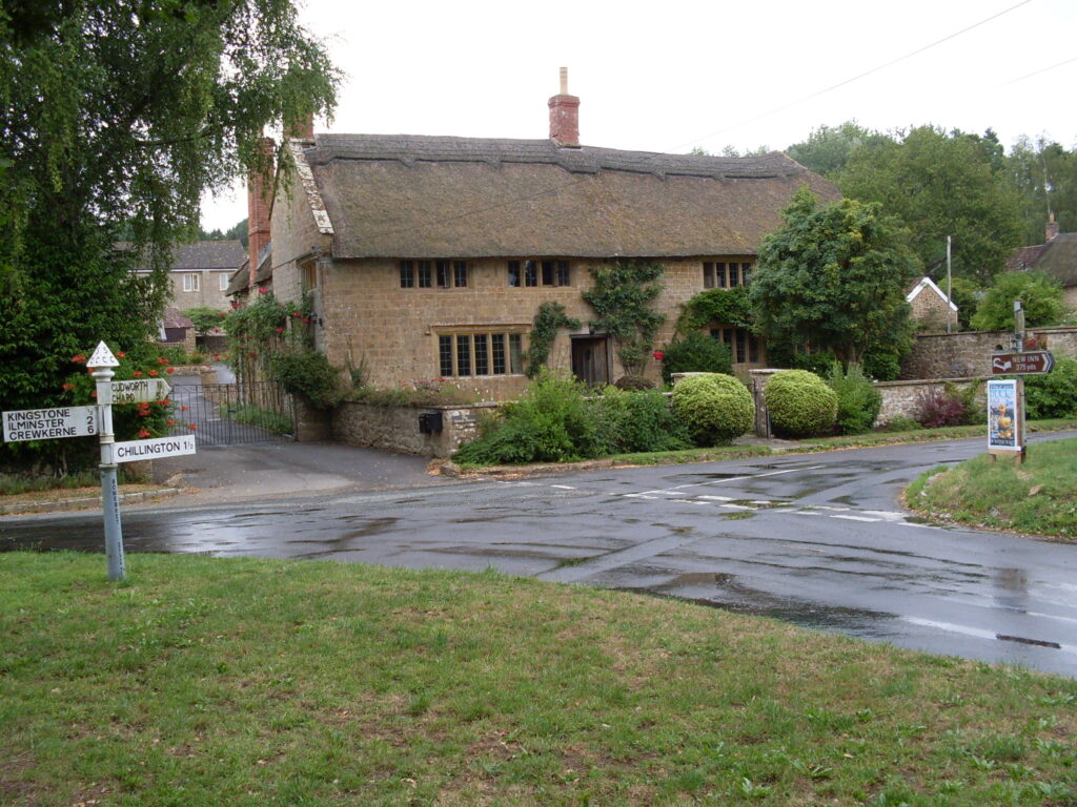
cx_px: 538
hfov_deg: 49.0
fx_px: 1182
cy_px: 404
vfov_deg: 37.7
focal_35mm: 38
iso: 80
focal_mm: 6.3
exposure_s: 1/250
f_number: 2.8
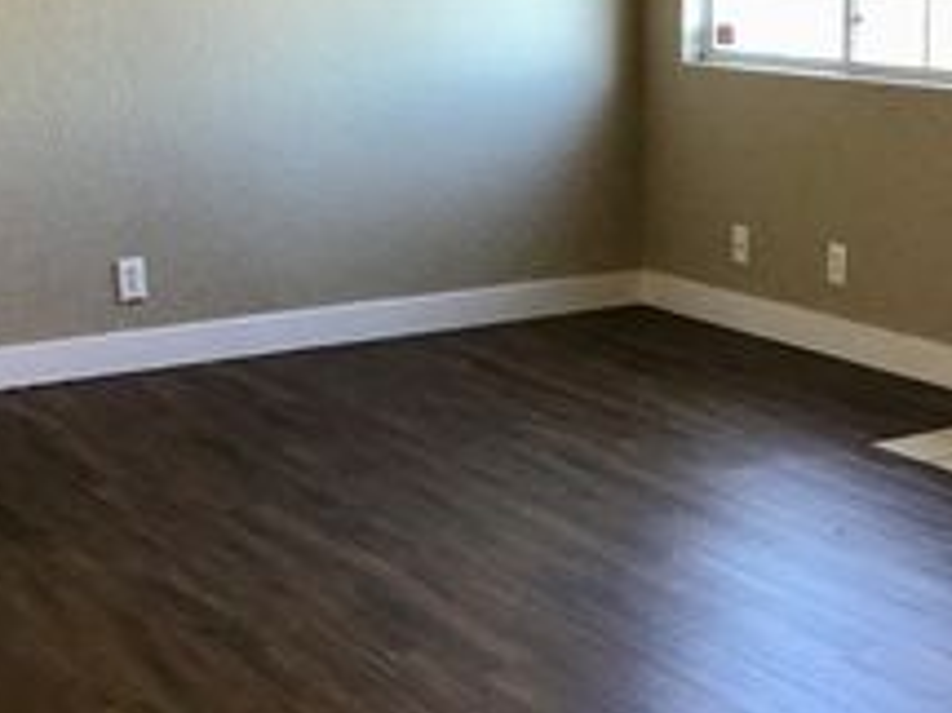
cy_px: 202
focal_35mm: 72
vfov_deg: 20.3
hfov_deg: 27.0
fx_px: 1979
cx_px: 576
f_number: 2.4
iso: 64
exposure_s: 1/30
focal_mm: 3.3
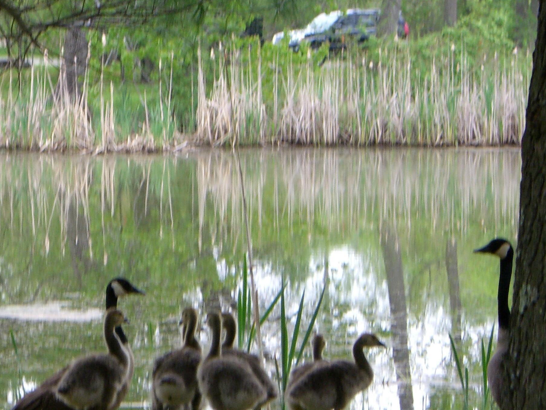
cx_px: 163
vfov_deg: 7.8
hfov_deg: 10.4
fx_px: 2997
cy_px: 186
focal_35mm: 190
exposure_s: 1/100
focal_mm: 18.6
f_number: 5.2
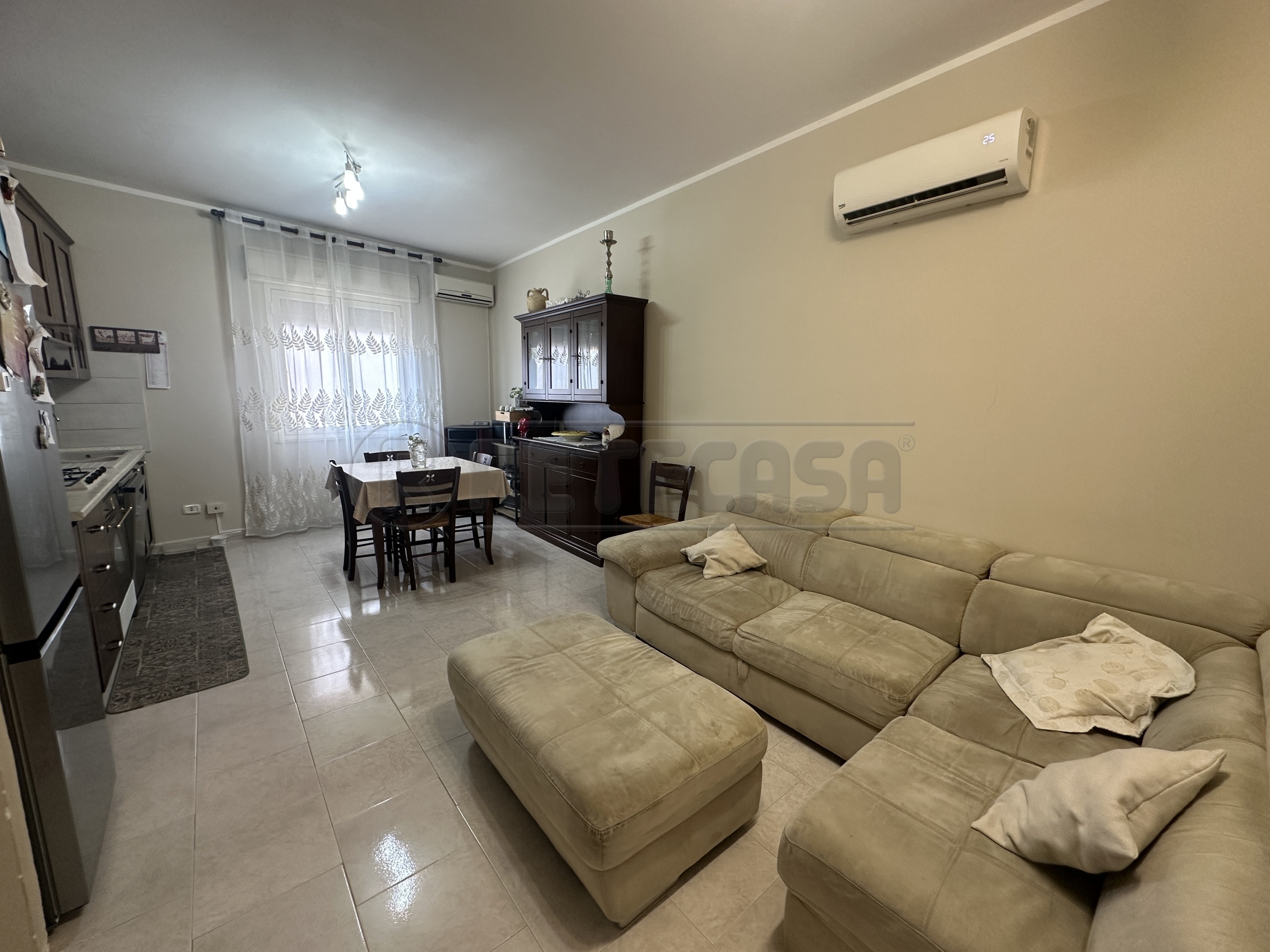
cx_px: 635
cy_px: 476
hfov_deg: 102.1
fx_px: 514
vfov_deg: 85.7
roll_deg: -1.1
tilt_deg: -10.0
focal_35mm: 14
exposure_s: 1/50
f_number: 2.2
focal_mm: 2.22
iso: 200
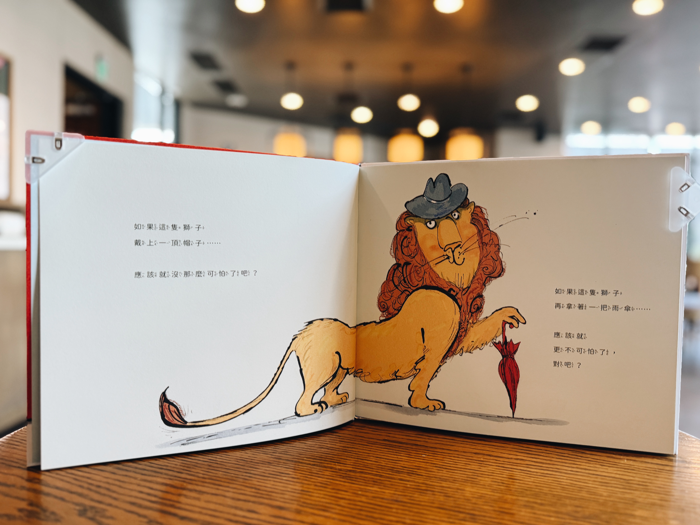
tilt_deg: -0.8
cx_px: 350
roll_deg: -0.3
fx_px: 485
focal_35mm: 24
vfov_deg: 56.8
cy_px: 262
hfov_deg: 71.6
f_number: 1.78
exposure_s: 1/60
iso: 200
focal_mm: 6.76
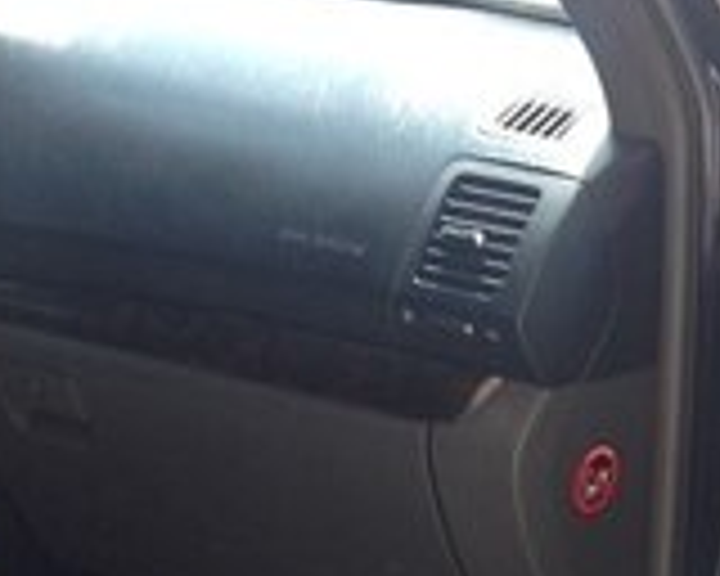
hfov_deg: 19.2
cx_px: 342
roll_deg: -3.3
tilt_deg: -25.9
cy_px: 882
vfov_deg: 14.3
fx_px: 2131
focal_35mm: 100
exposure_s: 1/195
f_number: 2.4
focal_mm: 4.12
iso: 50
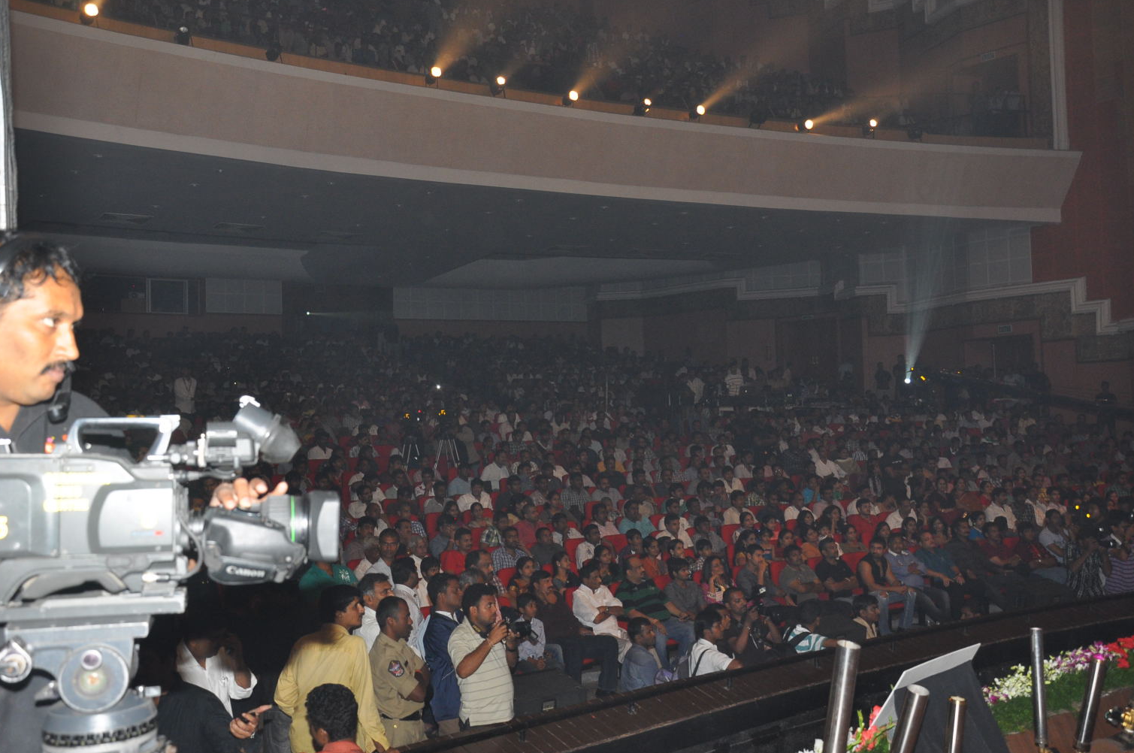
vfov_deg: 37.8
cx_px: 579
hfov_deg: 54.5
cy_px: 364
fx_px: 1101
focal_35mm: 35
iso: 640
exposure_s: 1/80
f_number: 5.6
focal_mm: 22
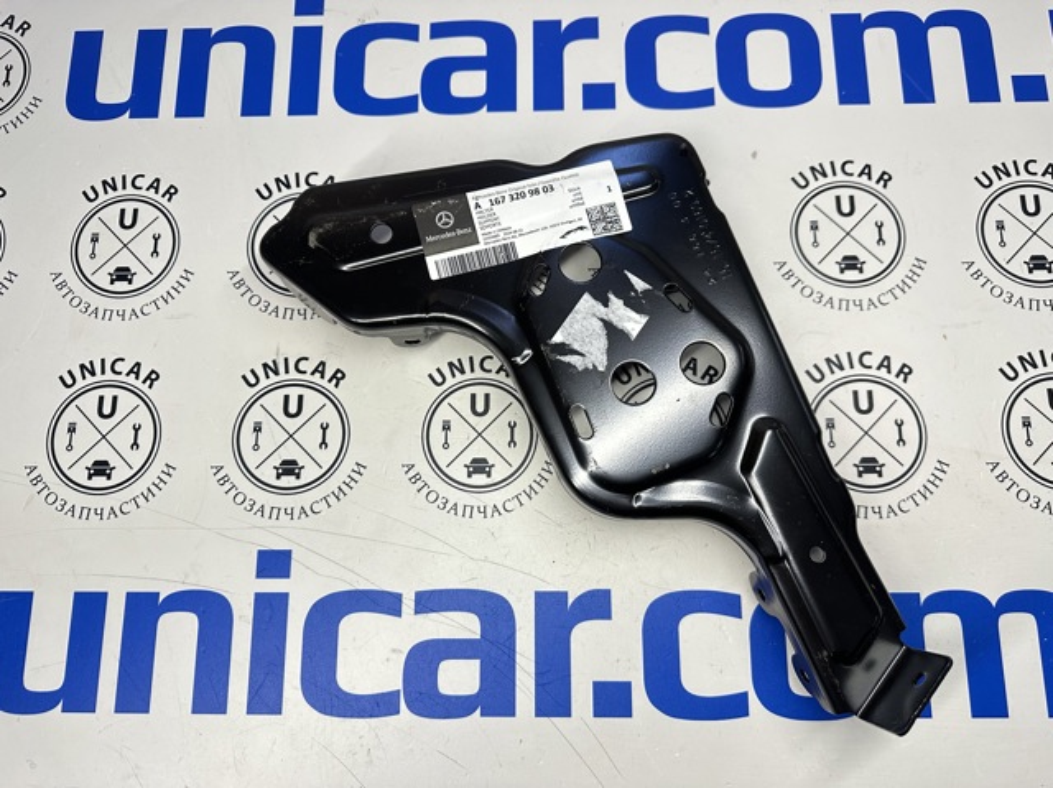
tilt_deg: -77.7
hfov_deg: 71.6
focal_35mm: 24
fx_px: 730
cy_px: 394
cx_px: 526
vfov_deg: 56.8
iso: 200
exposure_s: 1/121
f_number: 1.78
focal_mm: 6.86
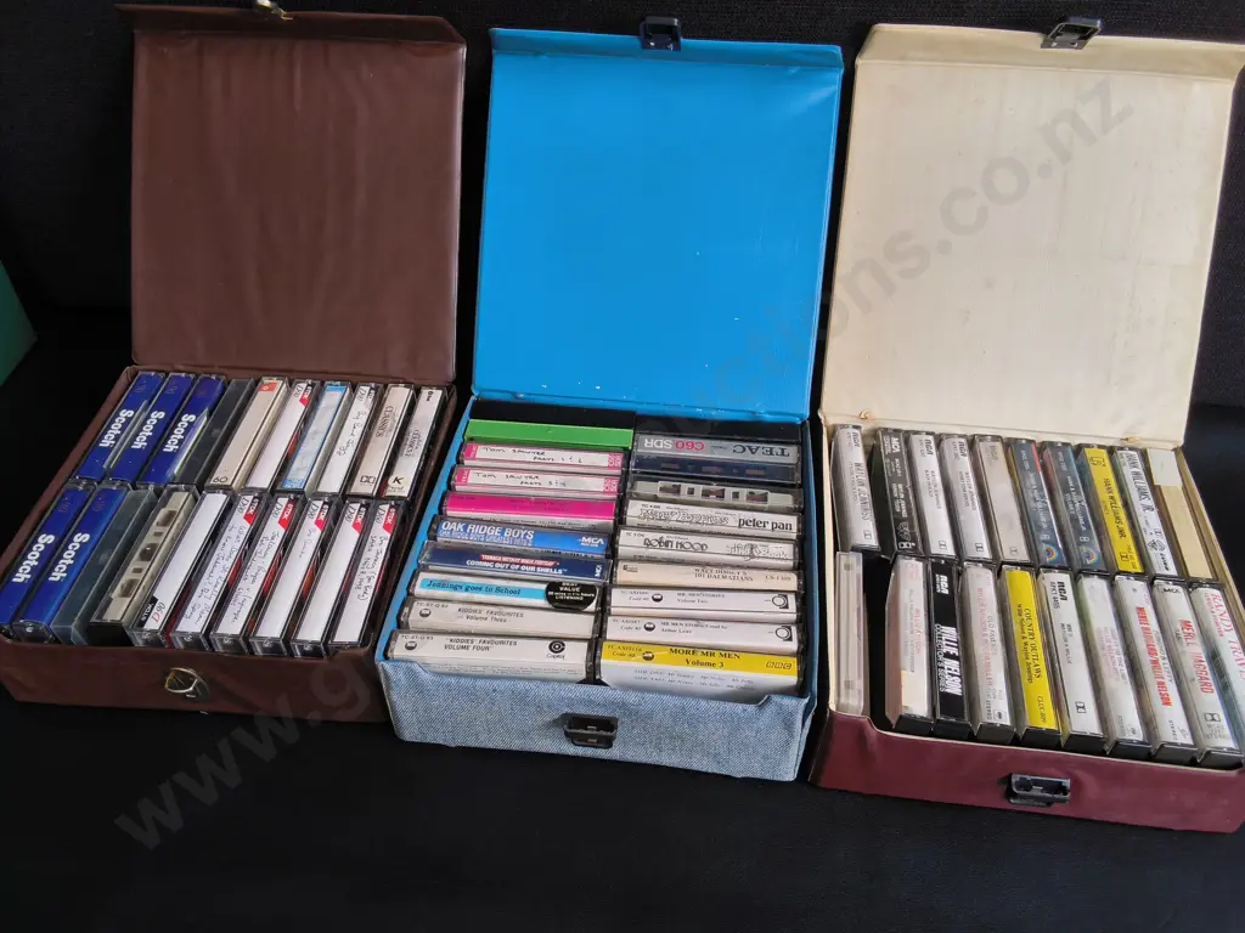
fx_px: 971
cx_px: 622
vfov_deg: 51.4
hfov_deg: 65.3
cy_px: 466
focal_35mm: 27
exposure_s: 1/120
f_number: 2
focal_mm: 2.87
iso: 40
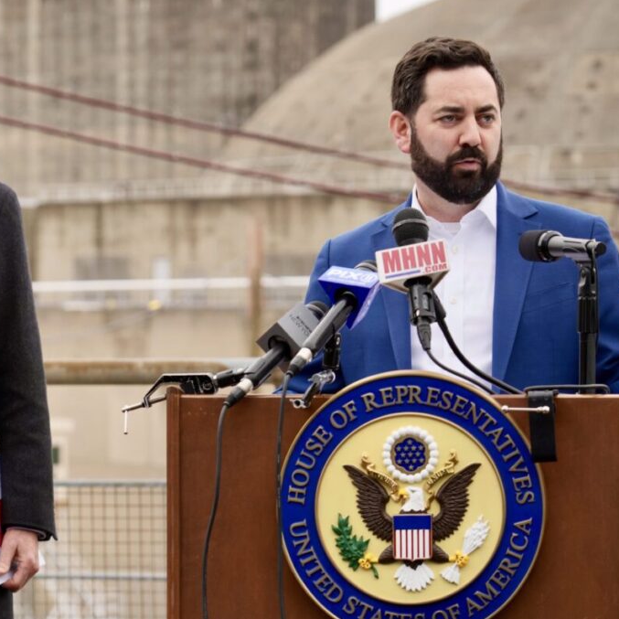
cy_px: 309
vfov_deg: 14.9
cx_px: 193
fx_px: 2367
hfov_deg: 14.9
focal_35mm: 117
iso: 125
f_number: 5
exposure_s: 1/100
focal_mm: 91
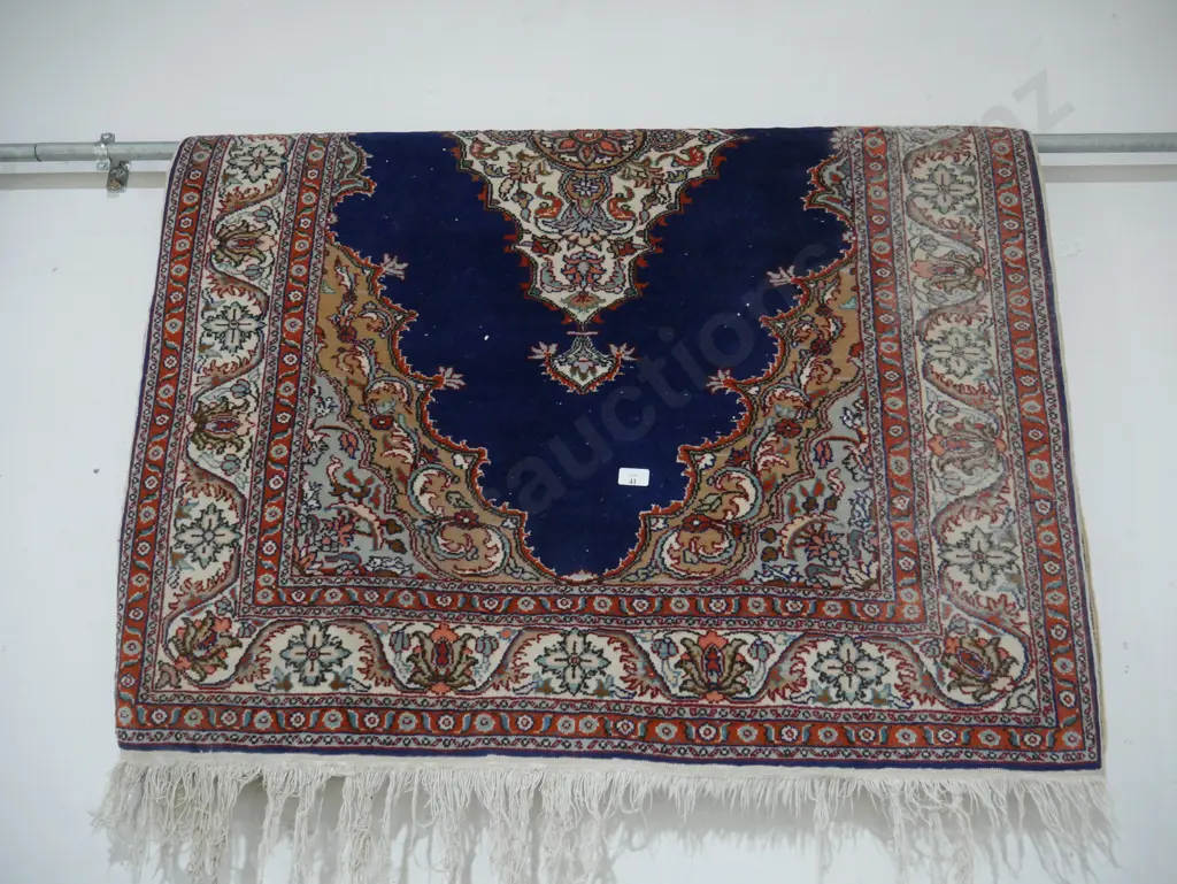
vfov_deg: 49.8
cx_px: 588
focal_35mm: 28
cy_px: 442
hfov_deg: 63.4
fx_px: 952
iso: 1250
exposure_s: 1/60
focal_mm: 14
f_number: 3.5
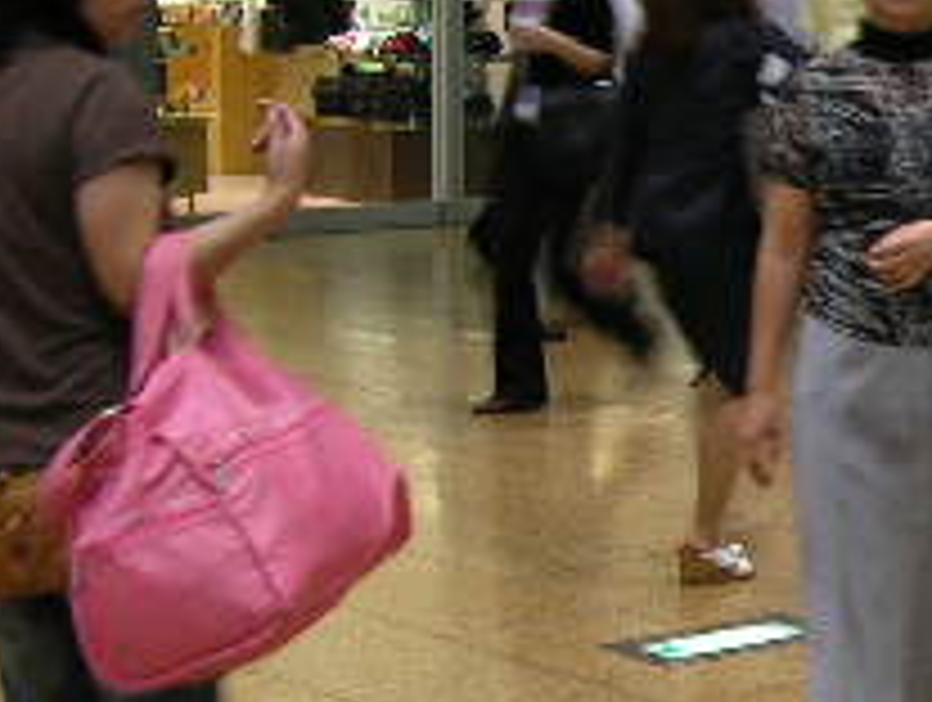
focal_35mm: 108
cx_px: 1297
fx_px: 2913
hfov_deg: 16.9
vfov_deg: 13.5
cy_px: 716
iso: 50
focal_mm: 5.8
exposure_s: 1/15.1
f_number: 2.8
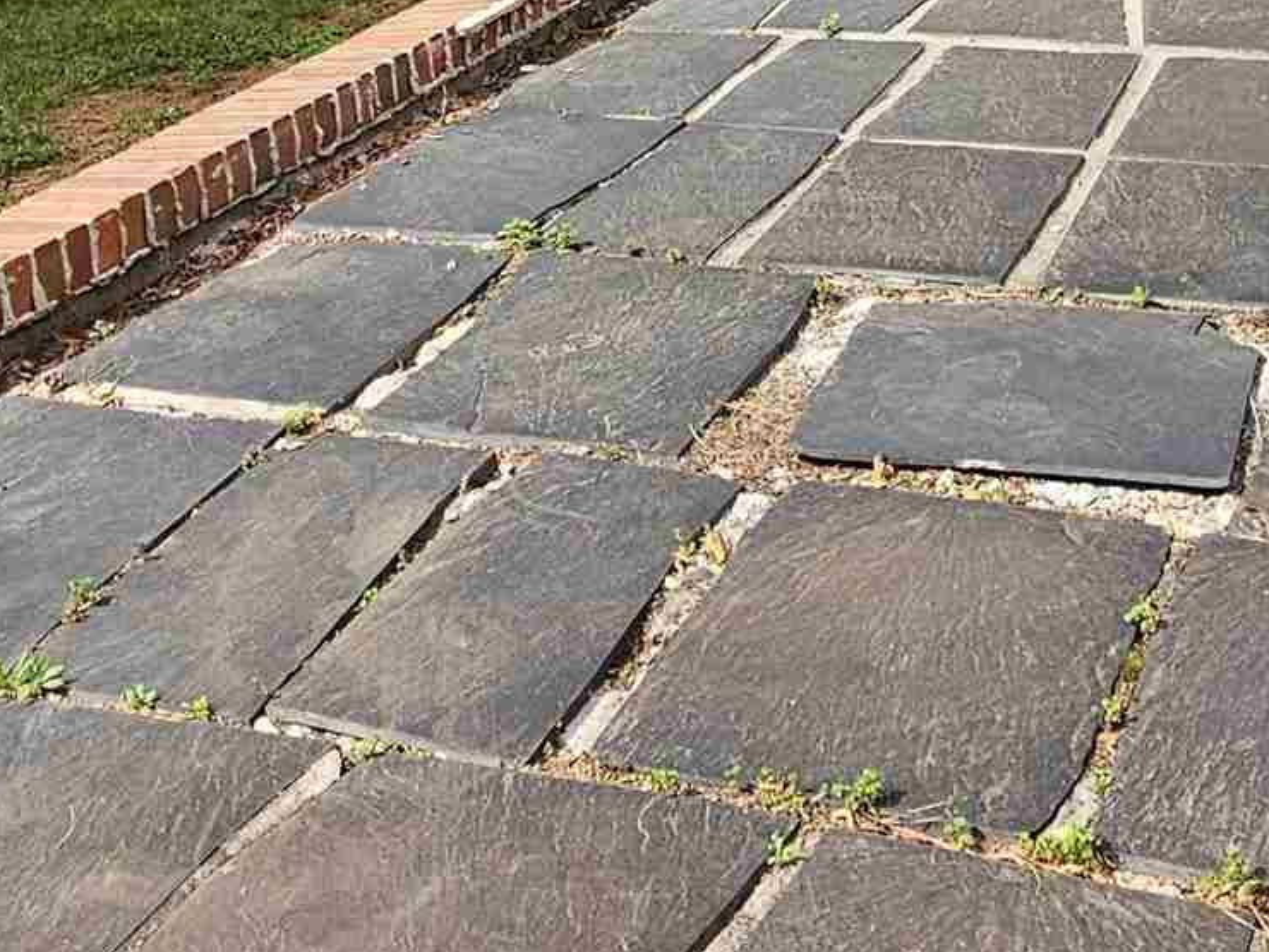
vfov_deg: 22.3
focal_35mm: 54
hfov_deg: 34.8
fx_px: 1980
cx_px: 953
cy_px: -468
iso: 50
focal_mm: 2.2
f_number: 2.2
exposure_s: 1/829
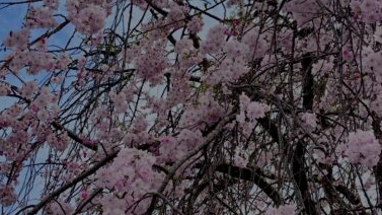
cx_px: 132
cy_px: 165
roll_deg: +2.0
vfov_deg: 15.6
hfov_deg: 27.4
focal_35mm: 77
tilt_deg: +26.3
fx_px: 780
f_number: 1.6
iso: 50
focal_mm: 5.96
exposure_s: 1/4950
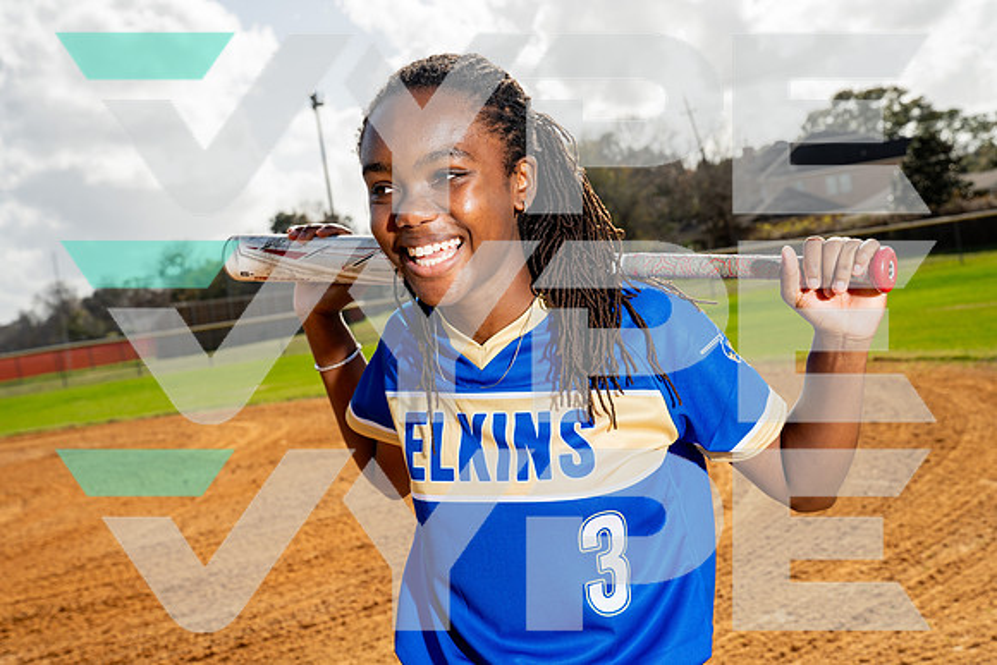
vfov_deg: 27.0
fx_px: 1385
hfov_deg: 39.6
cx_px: 498
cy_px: 332
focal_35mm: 50
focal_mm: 50
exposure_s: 1/250
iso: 100
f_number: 8
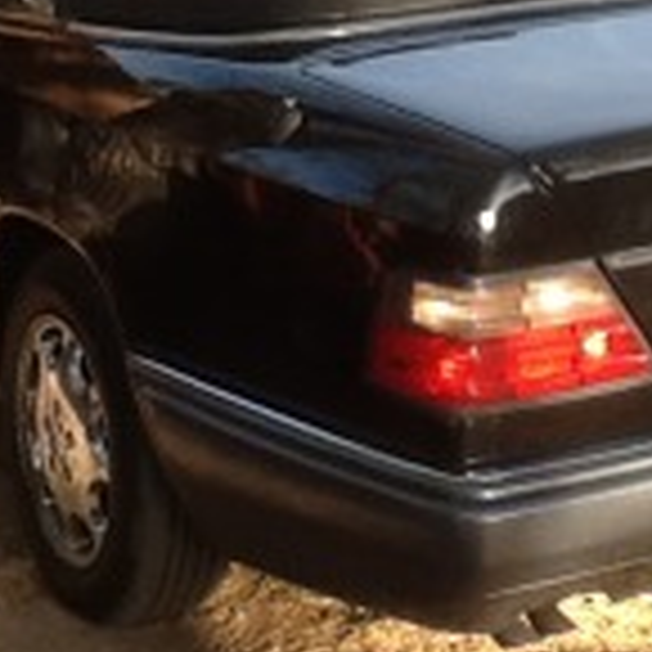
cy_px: 83
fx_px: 2344
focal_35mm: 110
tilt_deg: -6.7
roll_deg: +0.5
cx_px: 465
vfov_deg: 15.7
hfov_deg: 15.8
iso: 40
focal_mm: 2.03
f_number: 2.4
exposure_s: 1/248
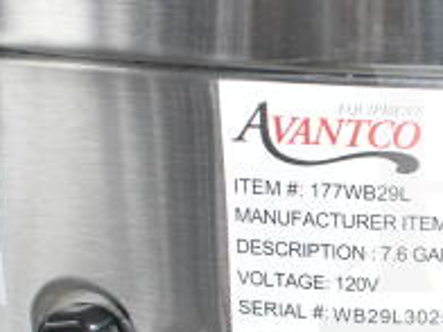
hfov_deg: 21.8
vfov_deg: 18.1
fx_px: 1037
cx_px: 572
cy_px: 243
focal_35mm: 81
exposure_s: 1/250
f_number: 8
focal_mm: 18
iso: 1600
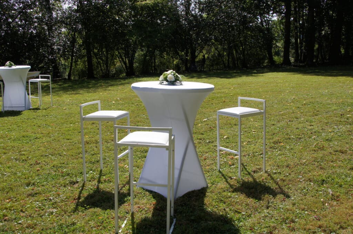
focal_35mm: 33
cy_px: 117
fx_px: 323
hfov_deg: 57.3
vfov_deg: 39.9
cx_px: 176
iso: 100
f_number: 8
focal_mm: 22
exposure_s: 1/160
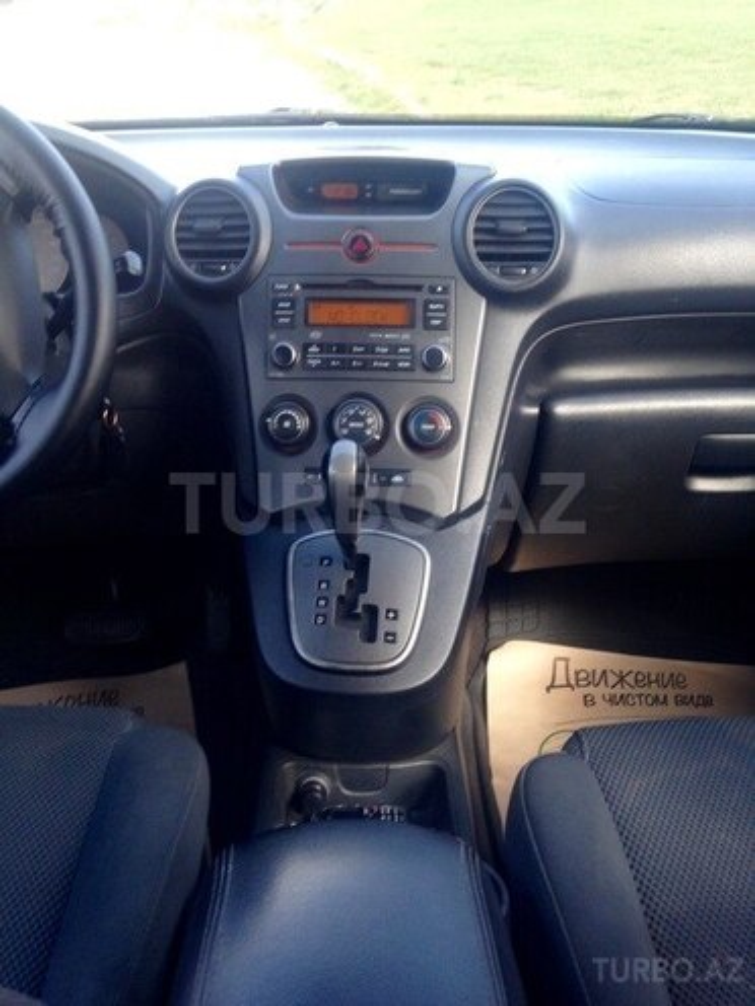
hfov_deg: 42.9
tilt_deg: -18.5
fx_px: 960
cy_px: 503
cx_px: 378
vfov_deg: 55.4
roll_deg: -3.7
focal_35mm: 33
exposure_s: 1/120
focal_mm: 4.12
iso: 64
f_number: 2.4
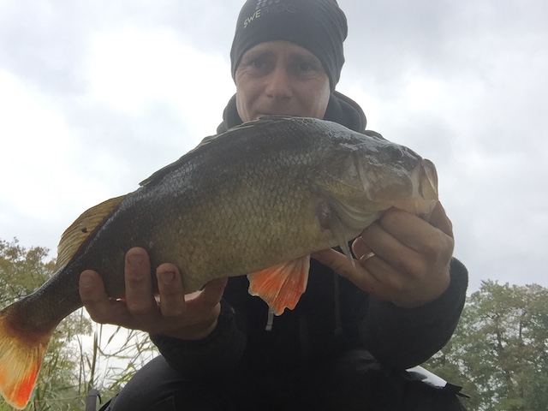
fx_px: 491
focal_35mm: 31
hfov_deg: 58.4
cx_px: 274
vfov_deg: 45.4
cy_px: 206
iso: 40
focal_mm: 2.65
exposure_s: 1/33
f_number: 2.2
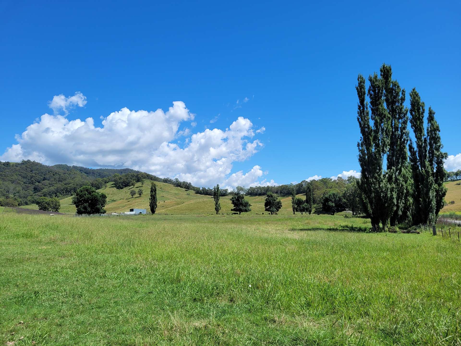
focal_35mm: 26
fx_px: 346
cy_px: 173
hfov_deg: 67.3
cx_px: 230
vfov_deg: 53.1
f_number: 1.8
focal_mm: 5.4
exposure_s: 1/2745
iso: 40
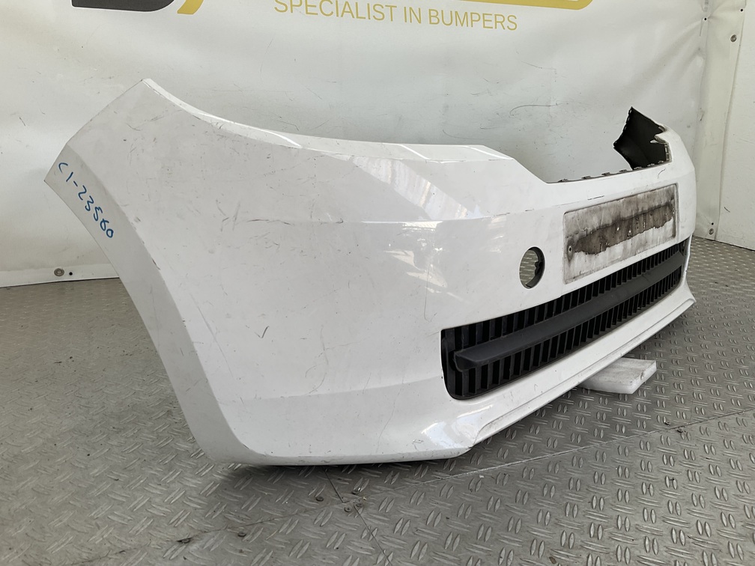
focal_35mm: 29
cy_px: 283
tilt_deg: -17.5
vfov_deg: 48.2
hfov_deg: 61.7
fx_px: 633
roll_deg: -2.5
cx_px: 378
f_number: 1.8
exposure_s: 1/180
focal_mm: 3
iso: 16
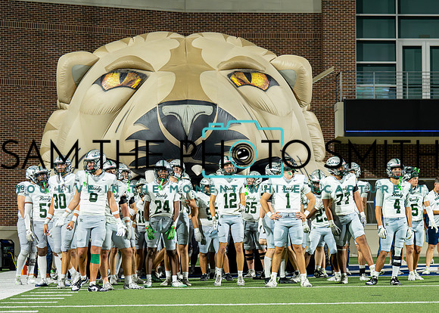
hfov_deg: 20.0
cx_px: 242
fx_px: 1245
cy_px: 210
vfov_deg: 14.3
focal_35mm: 100
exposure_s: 1/1600
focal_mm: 70
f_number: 2.8
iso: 3200
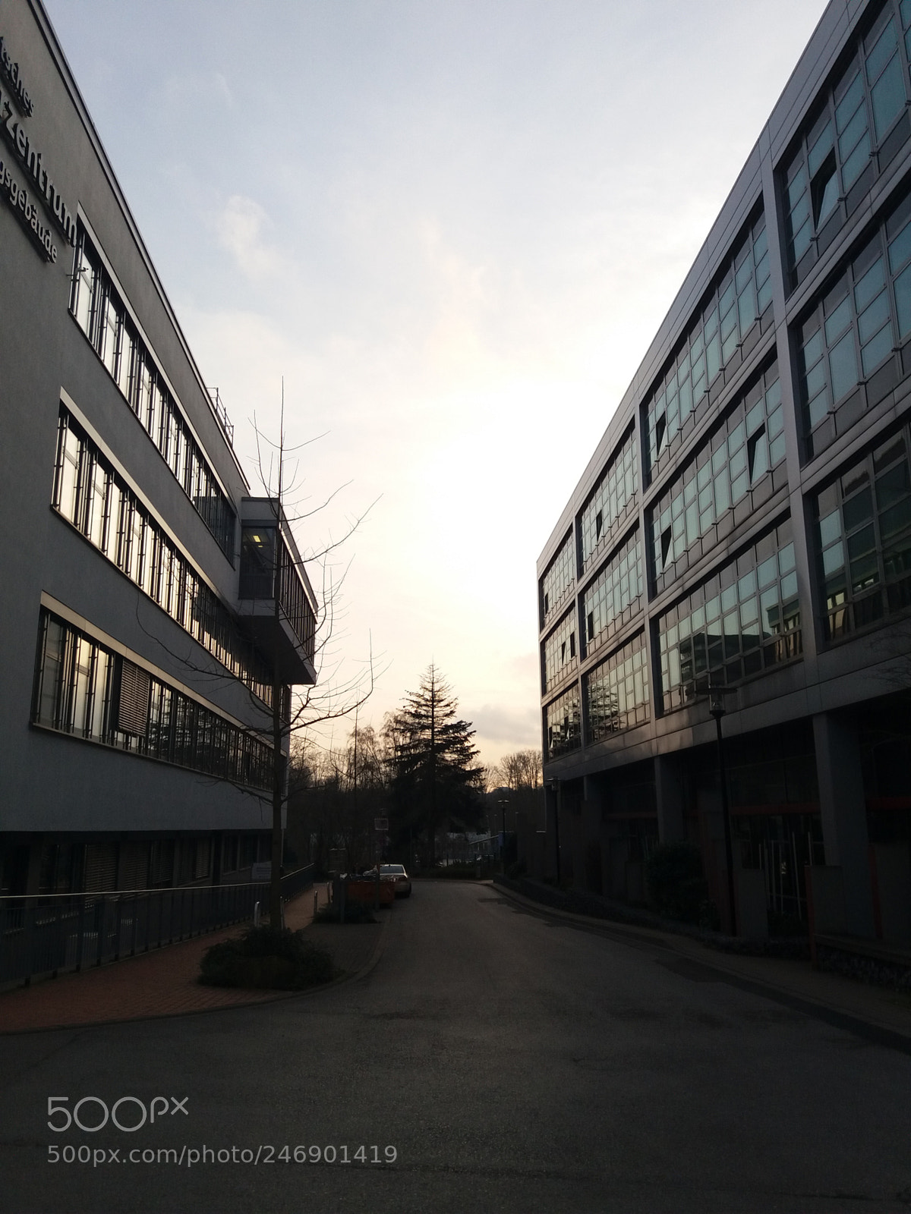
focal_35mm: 28
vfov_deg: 63.4
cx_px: 456
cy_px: 607
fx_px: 983
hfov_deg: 49.7
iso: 64
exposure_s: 1/655
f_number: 1.9
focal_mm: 3.7
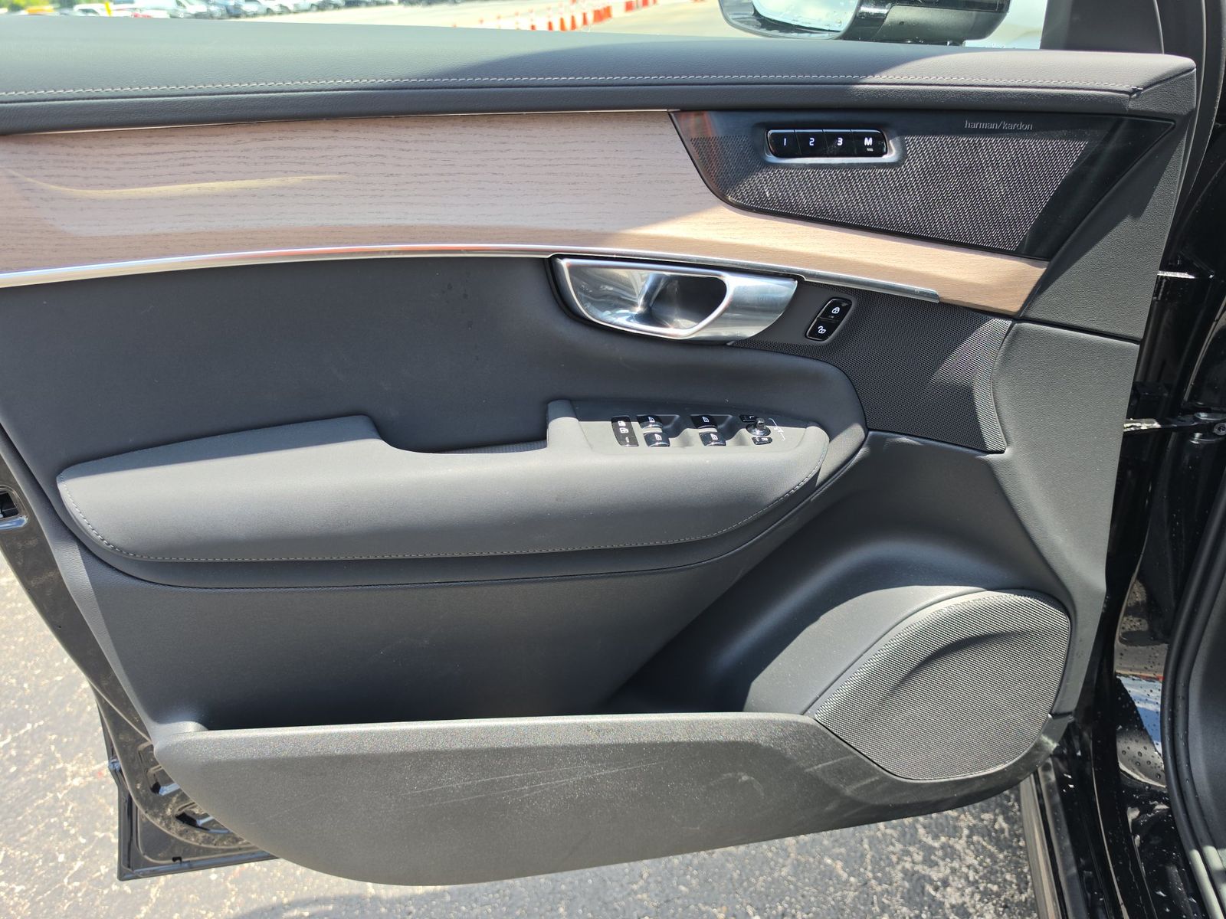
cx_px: 613
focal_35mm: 23
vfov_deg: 58.9
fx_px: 815
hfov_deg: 73.9
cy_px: 460
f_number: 1.4
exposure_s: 1/200
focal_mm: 6.5
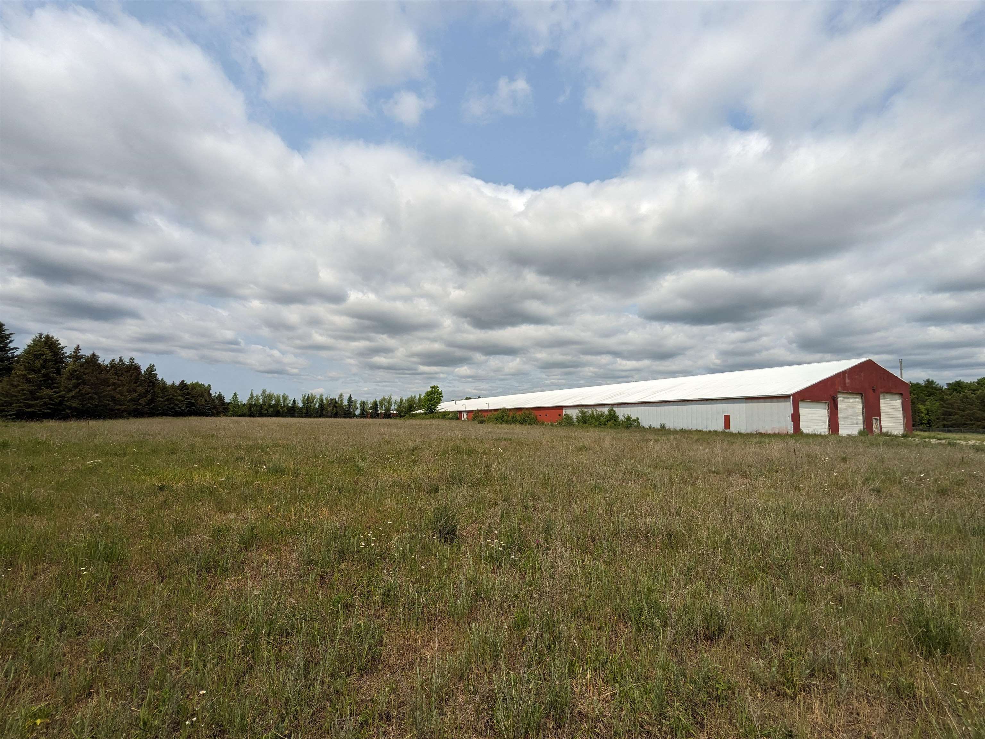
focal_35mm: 16
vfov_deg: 78.1
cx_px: 492
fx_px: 455
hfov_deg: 94.5
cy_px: 370
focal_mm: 2.22
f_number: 2.2
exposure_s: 1/2421
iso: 32
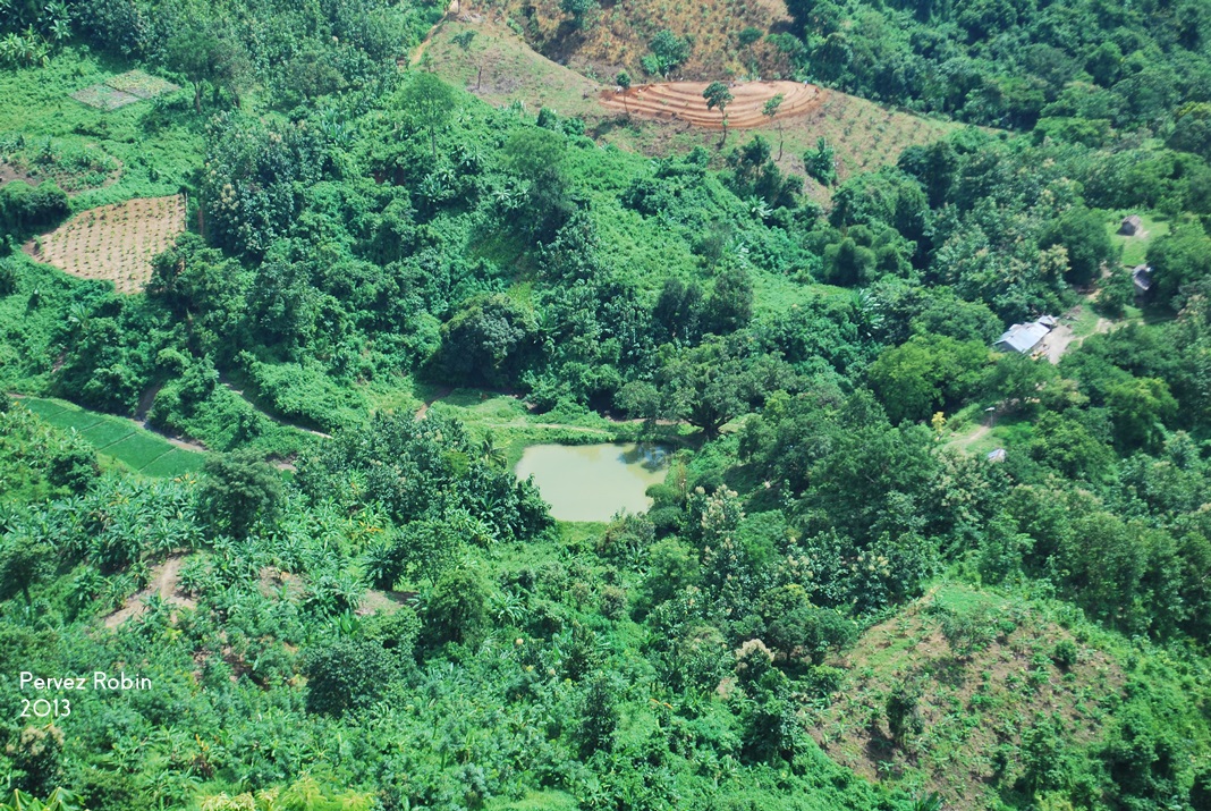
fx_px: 2779
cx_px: 606
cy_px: 406
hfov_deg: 24.6
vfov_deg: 16.6
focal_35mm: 82
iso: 100
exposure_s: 1/160
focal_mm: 55
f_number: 5.6
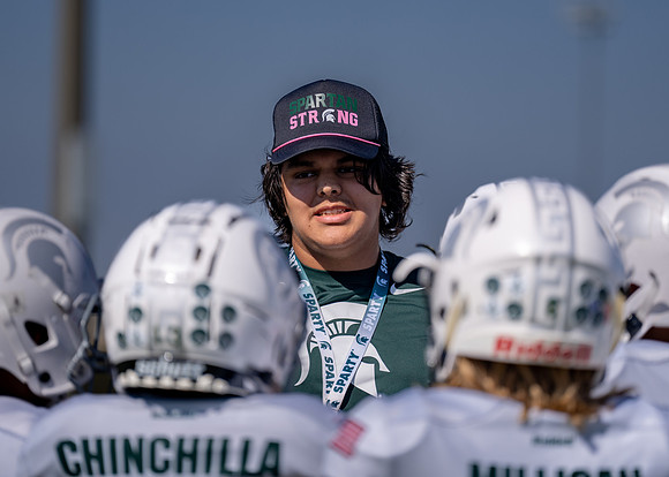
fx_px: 4109
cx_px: 355
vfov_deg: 6.7
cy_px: 227
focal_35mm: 216
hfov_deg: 9.3
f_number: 2.8
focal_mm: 197
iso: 100
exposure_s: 1/5000
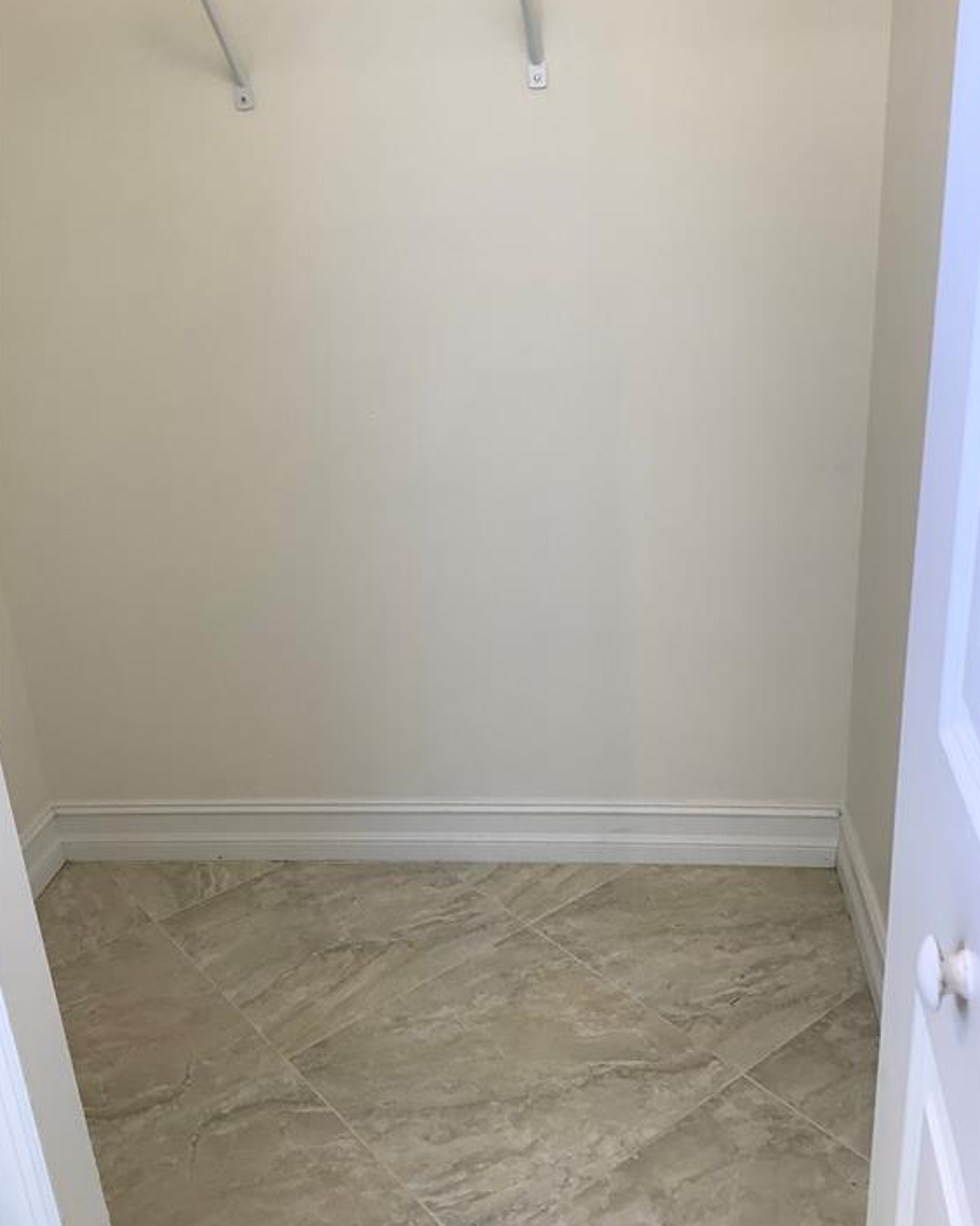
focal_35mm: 33
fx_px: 1197
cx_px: 491
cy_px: 632
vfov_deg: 54.2
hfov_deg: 44.5
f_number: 2.4
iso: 50
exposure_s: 1/60
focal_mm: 3.3
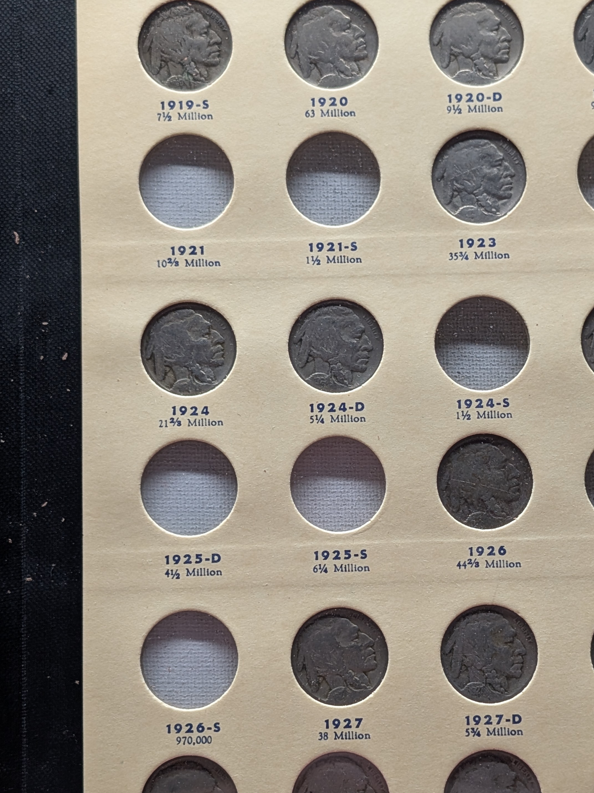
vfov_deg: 27.8
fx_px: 1602
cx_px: 421
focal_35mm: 70
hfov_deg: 20.9
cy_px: 445
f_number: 1.68
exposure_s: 1/35.7
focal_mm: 6.9
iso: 25
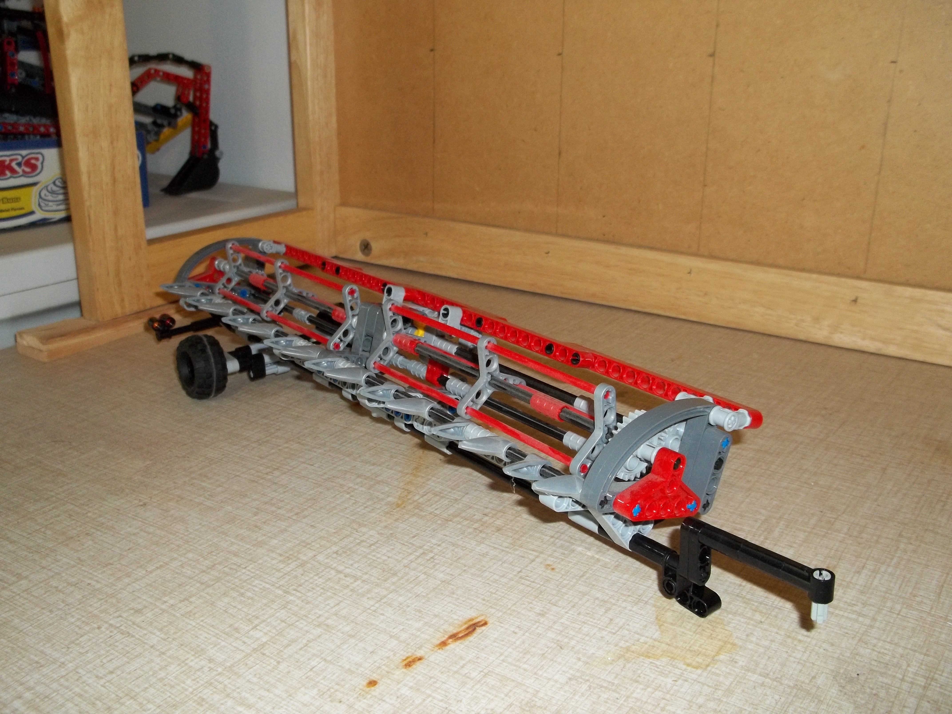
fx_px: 908
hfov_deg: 55.4
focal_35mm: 33
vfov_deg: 42.9
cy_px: 357
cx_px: 476
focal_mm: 5.9
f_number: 3.3
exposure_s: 1/30
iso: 160
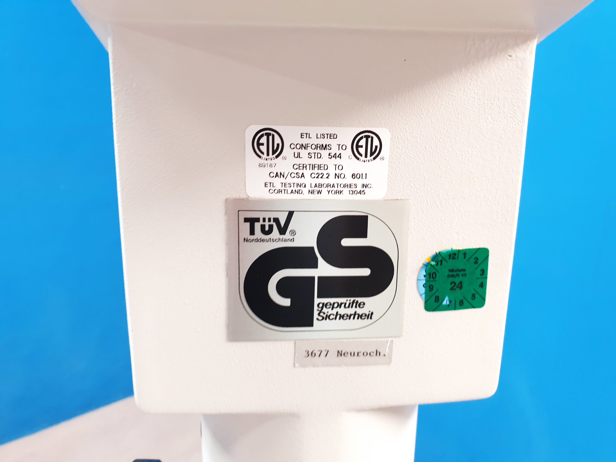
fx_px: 463
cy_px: 231
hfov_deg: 67.3
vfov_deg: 53.1
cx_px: 308
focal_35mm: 26
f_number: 2.4
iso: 320
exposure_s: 1/25
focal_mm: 4.3
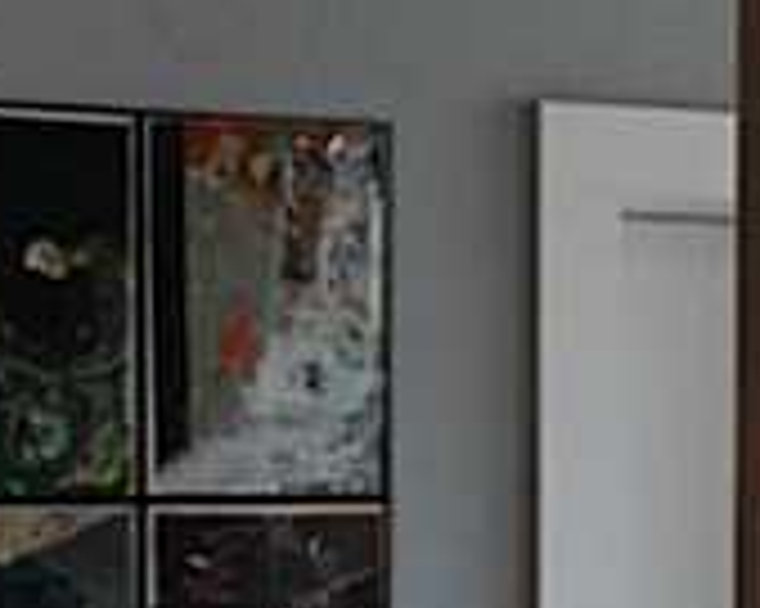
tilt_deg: -0.6
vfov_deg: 11.4
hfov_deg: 14.2
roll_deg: -0.8
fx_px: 3012
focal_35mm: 134
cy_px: 549
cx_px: 724
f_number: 2.2
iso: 160
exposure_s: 1/30
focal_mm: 4.15
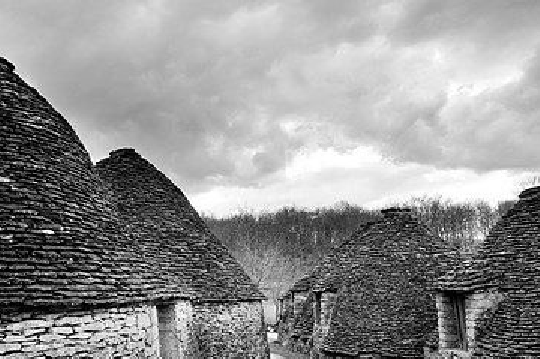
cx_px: 156
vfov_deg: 43.9
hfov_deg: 61.2
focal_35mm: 29
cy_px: 253
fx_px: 434
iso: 200
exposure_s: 1/30
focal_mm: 12
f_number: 13
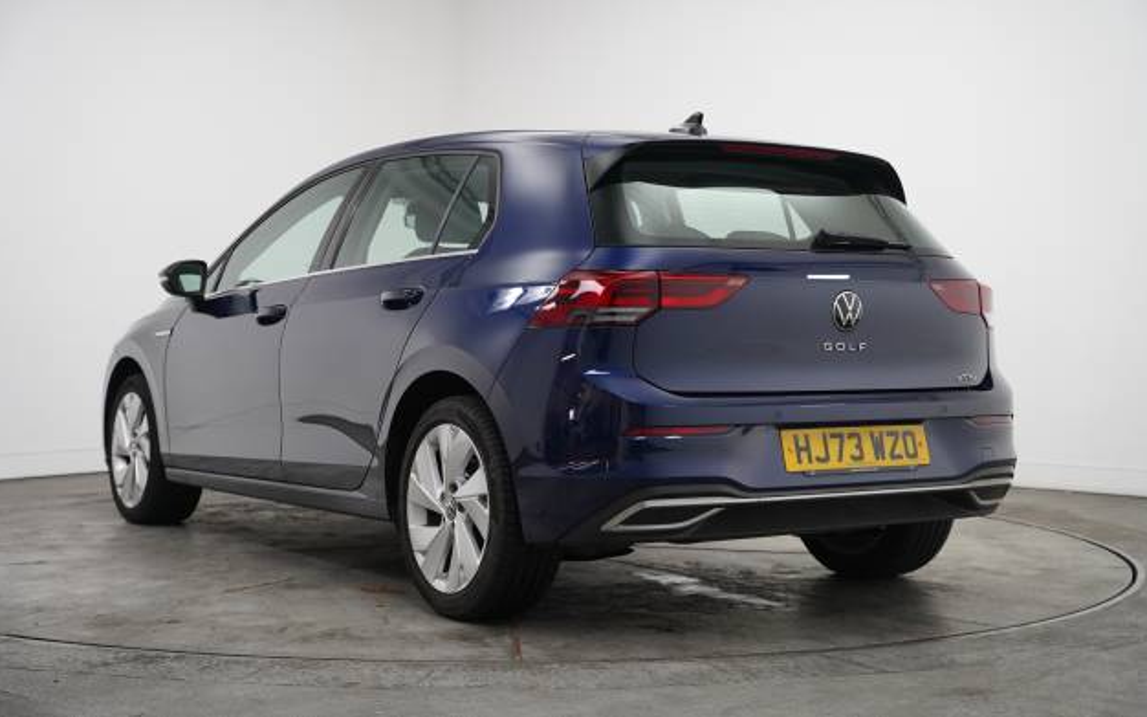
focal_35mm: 52
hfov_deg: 39.2
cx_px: 581
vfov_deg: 25.1
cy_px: 328
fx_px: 1610
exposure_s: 1/160
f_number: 4
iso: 1600
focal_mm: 49.5
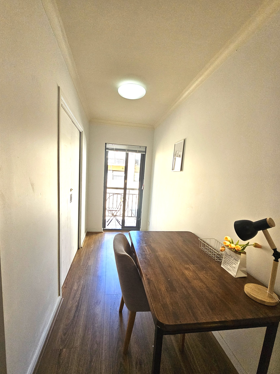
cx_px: 137
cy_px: 200
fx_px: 151
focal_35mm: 14
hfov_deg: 85.7
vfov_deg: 101.9
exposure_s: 1/359
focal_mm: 2.2
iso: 200
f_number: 2.2
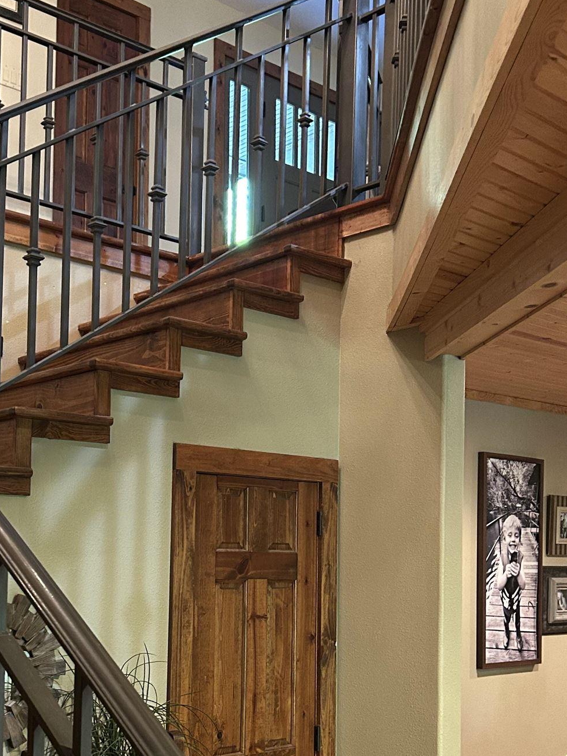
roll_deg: -1.1
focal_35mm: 46
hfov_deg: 31.3
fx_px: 1004
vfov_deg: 40.8
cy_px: 491
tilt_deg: +3.9
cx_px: 184
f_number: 1.5
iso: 500
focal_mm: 5.7
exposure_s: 1/30
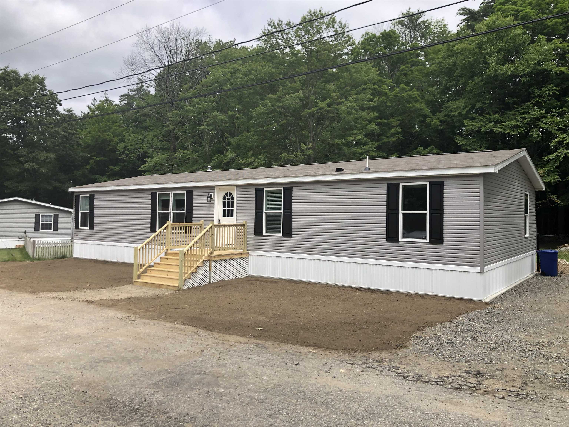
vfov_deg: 49.7
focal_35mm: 28
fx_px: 460
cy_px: 214
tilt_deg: +0.4
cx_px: 284
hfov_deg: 63.4
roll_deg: +0.2
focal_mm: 3.99
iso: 20
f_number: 1.8
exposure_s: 1/1171
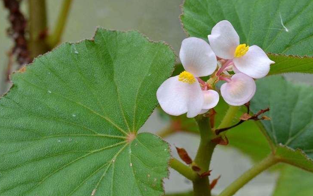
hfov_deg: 11.5
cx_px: 213
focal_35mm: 182
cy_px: 117
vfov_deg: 7.2
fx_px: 1550
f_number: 8
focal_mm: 85
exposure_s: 1/160
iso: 1000
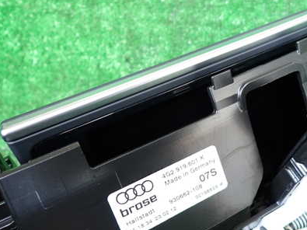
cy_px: 103
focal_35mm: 38
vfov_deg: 37.7
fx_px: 337
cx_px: 218
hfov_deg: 47.7
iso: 200
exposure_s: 1/50
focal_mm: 4.5
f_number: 2
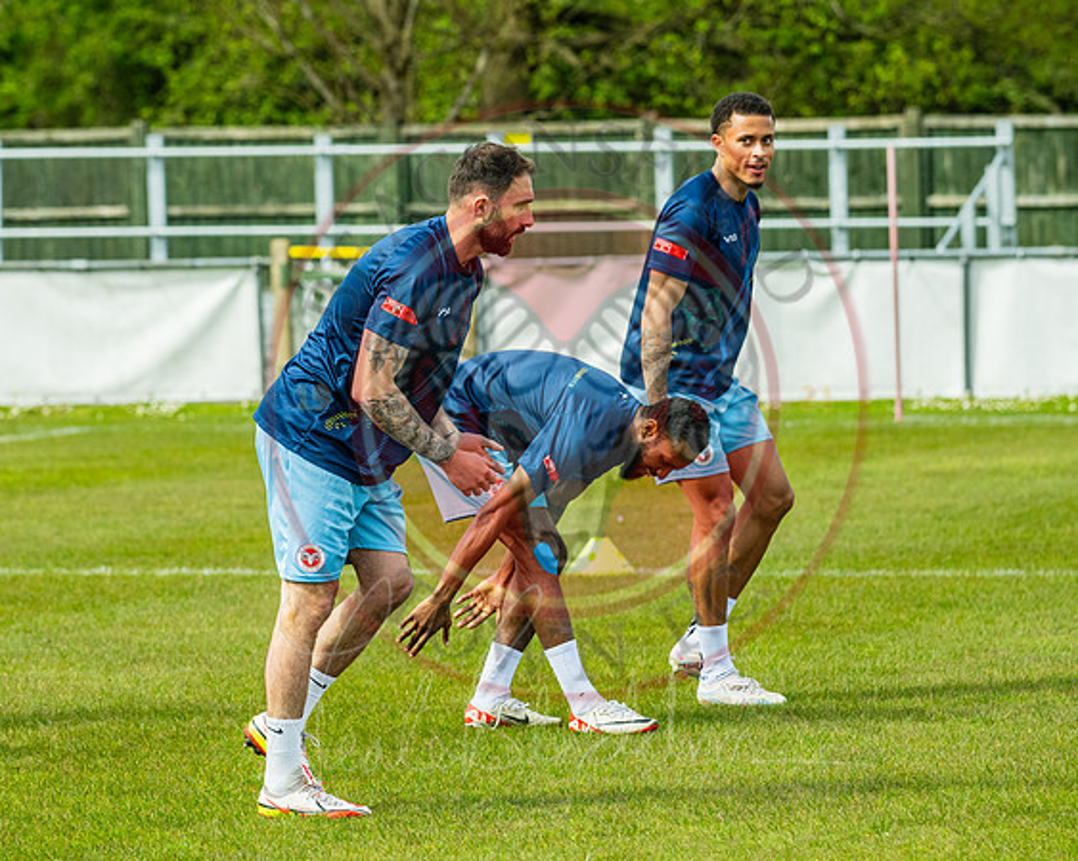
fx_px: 8105
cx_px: 366
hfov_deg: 7.6
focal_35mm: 254
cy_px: 402
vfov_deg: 6.1
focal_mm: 135
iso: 400
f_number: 4
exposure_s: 1/2500
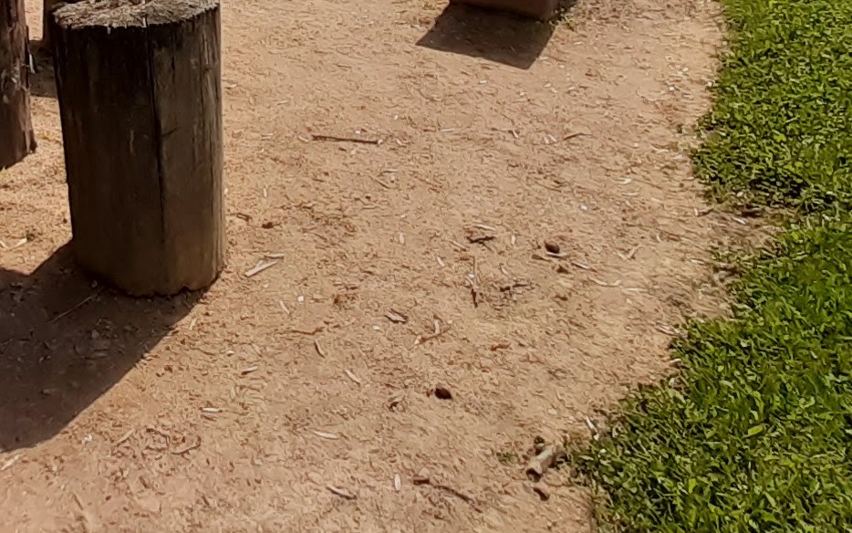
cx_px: 161
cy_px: -57
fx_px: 882
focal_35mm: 38
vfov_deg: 30.0
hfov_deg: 48.4
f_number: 2.2
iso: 40
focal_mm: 1.13
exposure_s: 1/1600
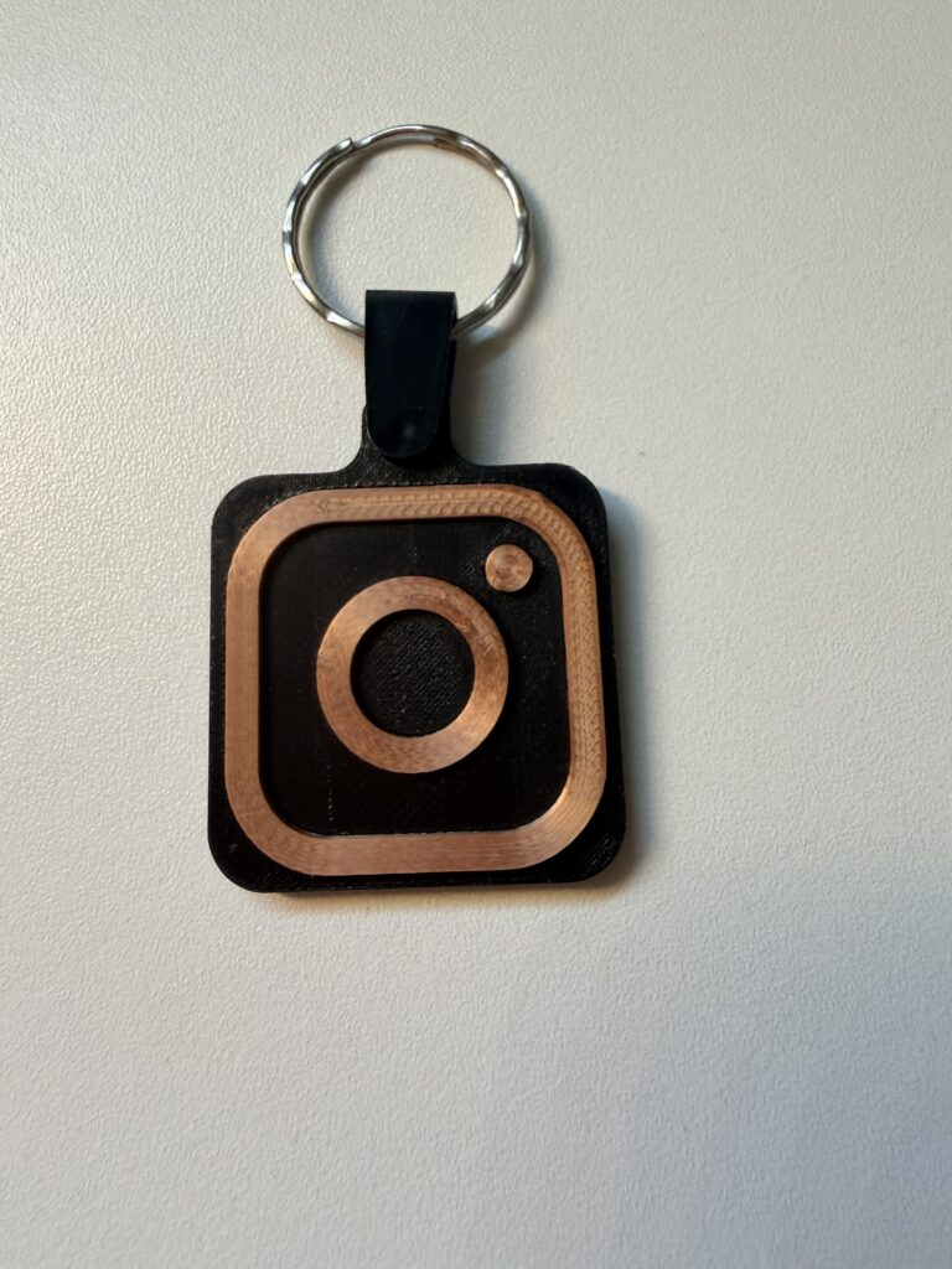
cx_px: 476
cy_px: 634
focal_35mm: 24
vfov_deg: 71.6
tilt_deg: -76.9
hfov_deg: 56.8
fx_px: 880
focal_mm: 2.22
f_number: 2.2
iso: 80
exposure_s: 1/120
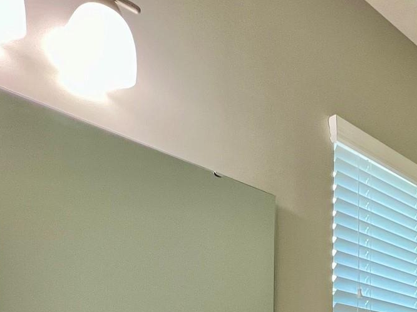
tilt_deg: +0.8
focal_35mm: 40
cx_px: 485
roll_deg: -0.3
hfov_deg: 37.2
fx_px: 482
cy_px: 420
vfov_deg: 28.5
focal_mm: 1.57
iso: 160
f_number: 1.8
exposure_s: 1/120
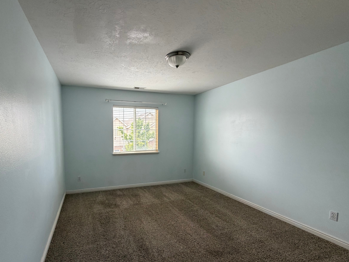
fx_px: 171
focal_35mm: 17
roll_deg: +0.2
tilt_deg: -5.4
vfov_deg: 74.4
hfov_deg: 89.9
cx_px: 139
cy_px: 148
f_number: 2.2
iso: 250
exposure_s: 1/121
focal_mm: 2.22
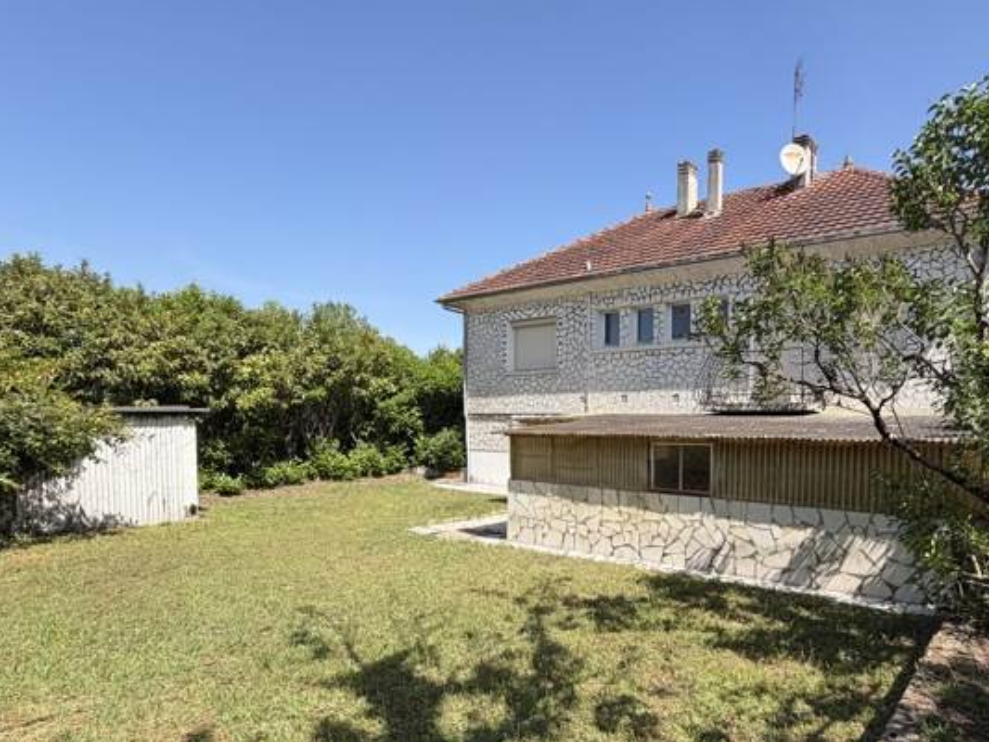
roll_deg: -0.4
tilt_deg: -4.3
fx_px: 600
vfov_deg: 62.7
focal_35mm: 21
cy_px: 460
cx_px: 646
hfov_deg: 76.9
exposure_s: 1/770
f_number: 2.2
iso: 40
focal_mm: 2.22
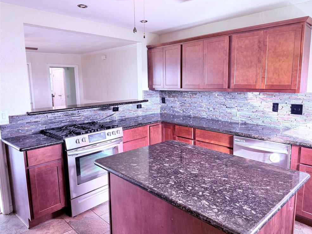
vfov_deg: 54.9
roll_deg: +0.6
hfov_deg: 69.4
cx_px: 162
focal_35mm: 25
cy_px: 113
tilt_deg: -8.3
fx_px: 225
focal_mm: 6.76
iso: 250
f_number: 1.78
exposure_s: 1/60
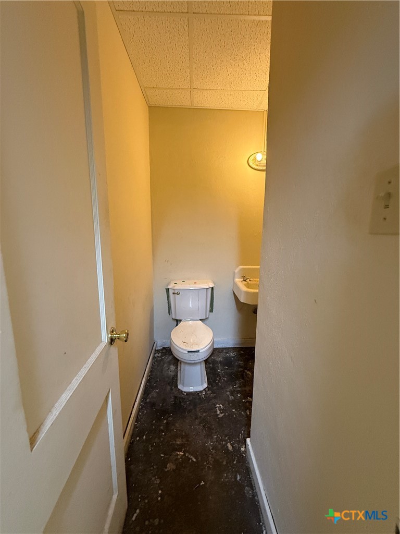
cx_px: 200
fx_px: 216
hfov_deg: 85.7
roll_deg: -1.3
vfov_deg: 102.1
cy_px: 267
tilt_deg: -9.4
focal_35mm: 14
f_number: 2.2
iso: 500
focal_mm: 2.22
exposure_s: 1/60
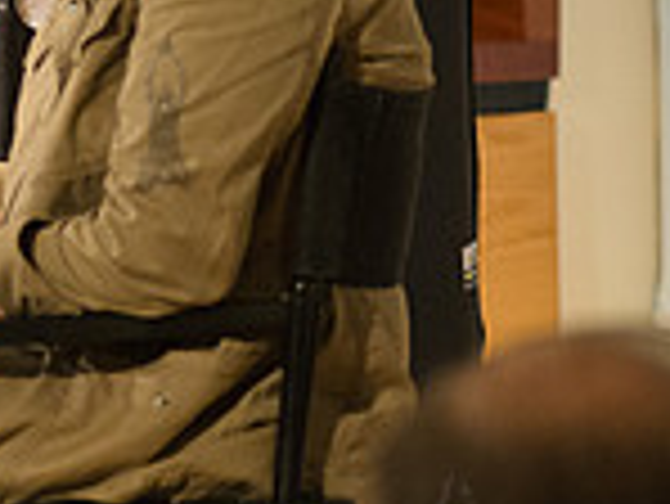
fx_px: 6683
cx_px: -418
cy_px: -106
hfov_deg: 5.7
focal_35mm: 345
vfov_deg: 4.3
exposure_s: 1/200
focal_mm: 92
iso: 2500
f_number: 4
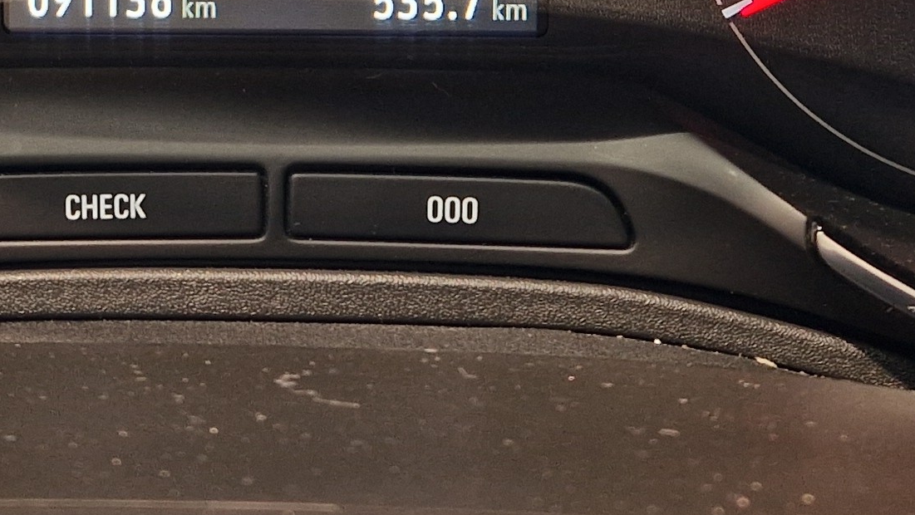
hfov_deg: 23.1
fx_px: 2208
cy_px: -242
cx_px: 195
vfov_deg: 12.7
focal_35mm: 91
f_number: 1.8
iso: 200
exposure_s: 1/100
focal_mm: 5.4
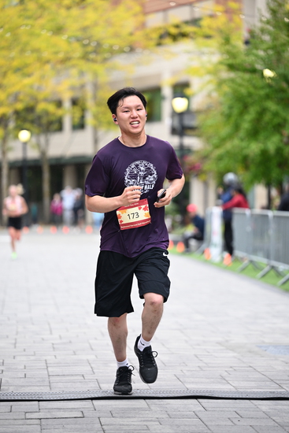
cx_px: 144
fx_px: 1624
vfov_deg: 15.2
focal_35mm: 135
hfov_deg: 10.2
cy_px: 216
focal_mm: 135
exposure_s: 1/1600
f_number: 2.8
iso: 1250
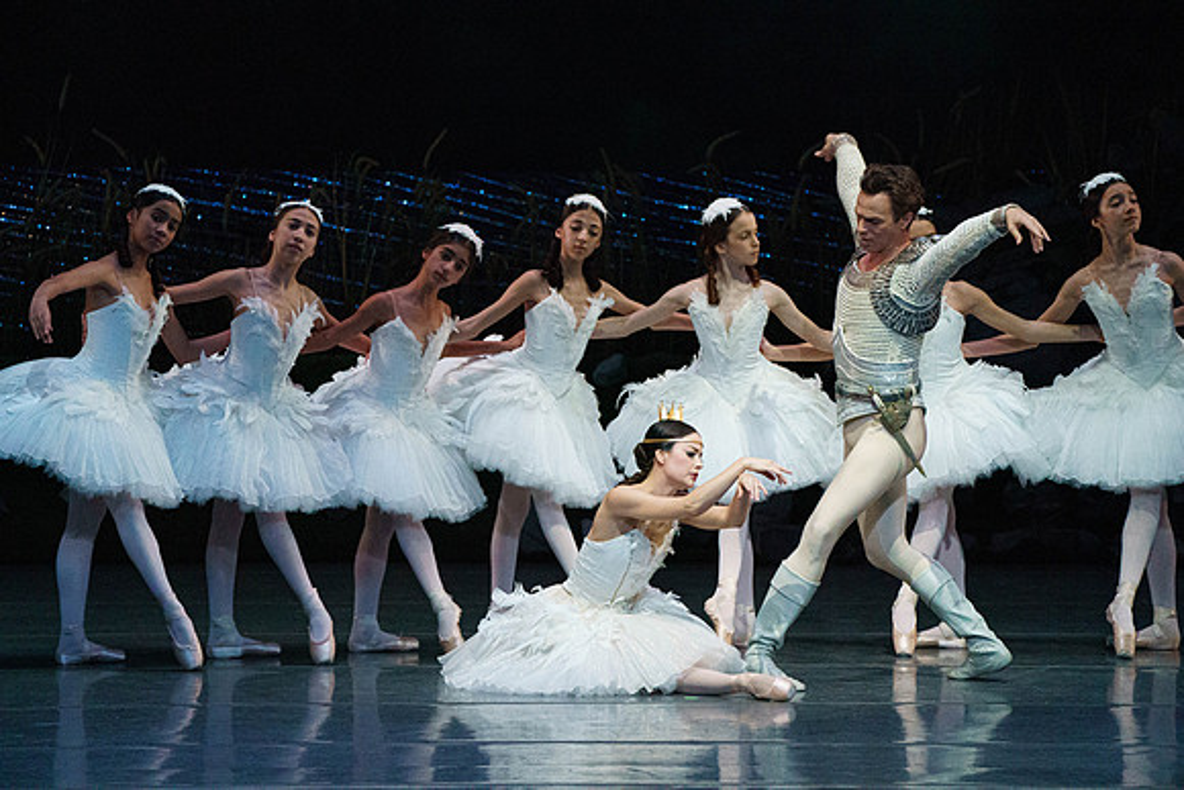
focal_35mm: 400
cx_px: 592
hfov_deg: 5.2
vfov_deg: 3.4
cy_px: 395
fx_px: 13158
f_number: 5.6
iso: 8000
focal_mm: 400
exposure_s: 1/320
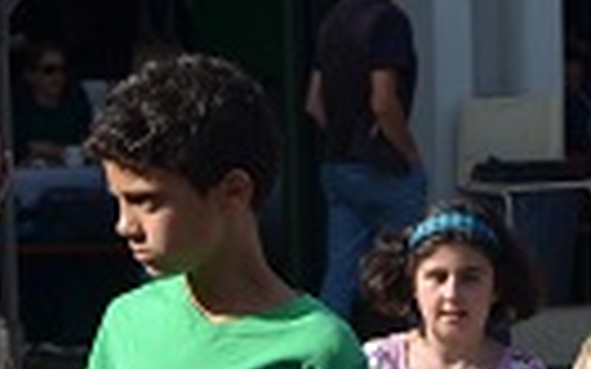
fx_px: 5603
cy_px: 754
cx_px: 635
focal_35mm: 348
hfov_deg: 6.0
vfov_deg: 3.7
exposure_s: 1/1000
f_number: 4.5
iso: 125
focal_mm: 38
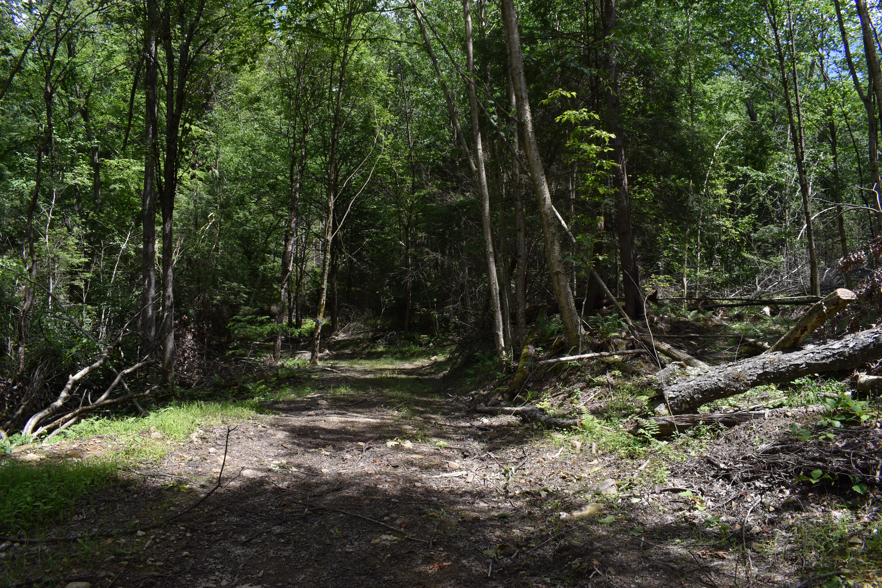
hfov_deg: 67.4
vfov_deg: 48.0
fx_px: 662
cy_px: 294
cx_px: 441
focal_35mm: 27
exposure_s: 1/250
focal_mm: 18
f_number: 8
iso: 200
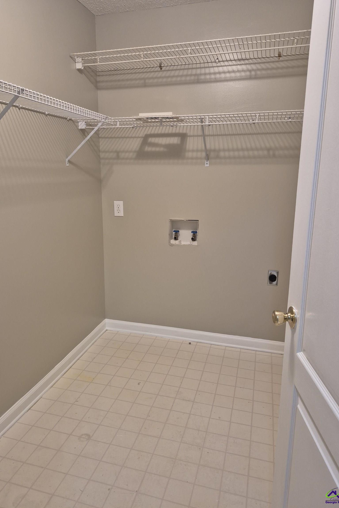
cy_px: 254
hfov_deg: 53.1
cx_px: 156
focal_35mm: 24
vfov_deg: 73.7
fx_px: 339
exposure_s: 1/120
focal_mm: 5.4
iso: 320
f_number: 1.8
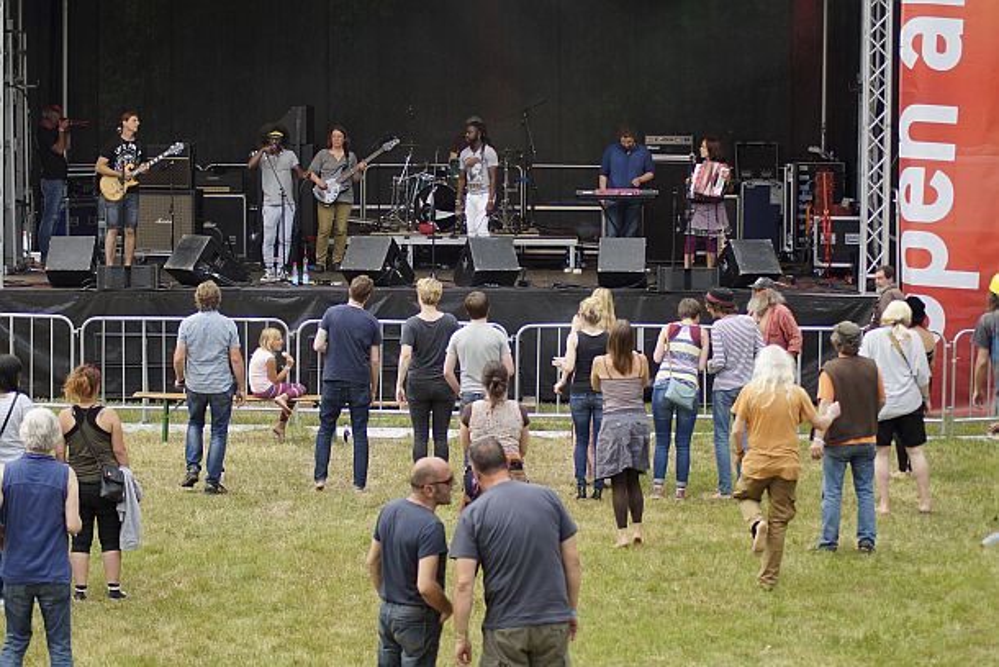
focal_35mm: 105
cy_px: 334
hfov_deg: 19.5
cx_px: 500
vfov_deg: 13.0
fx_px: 2914
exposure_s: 1/160
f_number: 4
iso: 100
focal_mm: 70
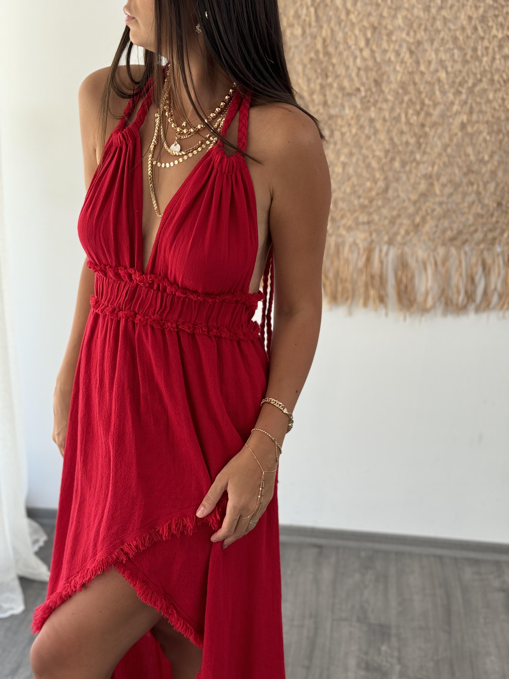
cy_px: 340
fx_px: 941
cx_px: 254
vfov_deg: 39.7
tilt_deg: -16.2
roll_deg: -1.9
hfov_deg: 30.3
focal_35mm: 48
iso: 64
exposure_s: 1/138
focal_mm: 6.76
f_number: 1.78
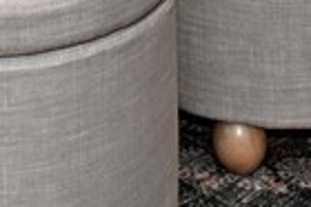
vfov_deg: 7.8
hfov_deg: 14.5
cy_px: -510
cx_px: 13
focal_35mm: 140
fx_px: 1208
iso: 200
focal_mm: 12
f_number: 4.5
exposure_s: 1/80
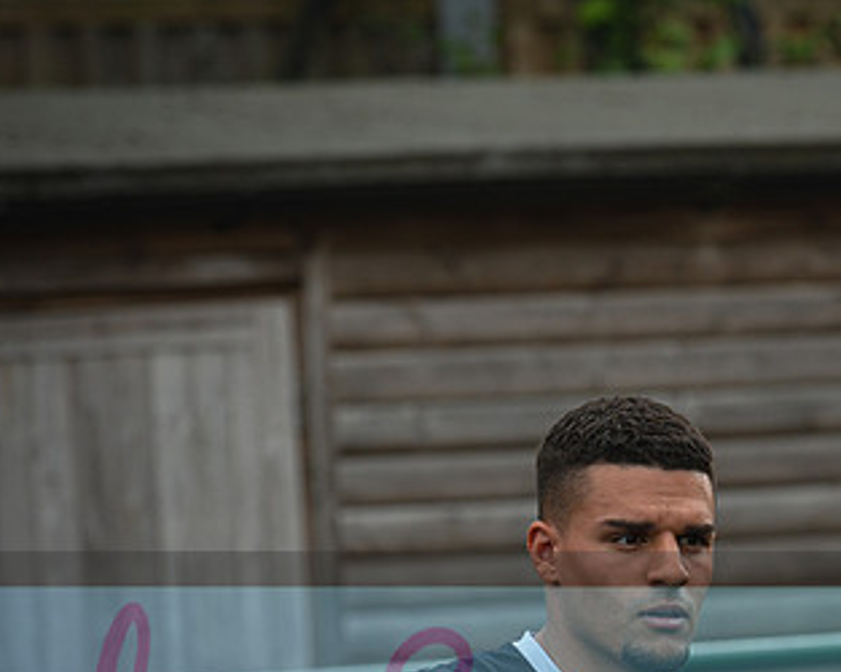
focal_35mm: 409
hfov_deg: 4.7
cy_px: 538
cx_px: 648
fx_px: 10174
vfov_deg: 3.8
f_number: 4
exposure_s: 1/1150
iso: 200
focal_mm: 135
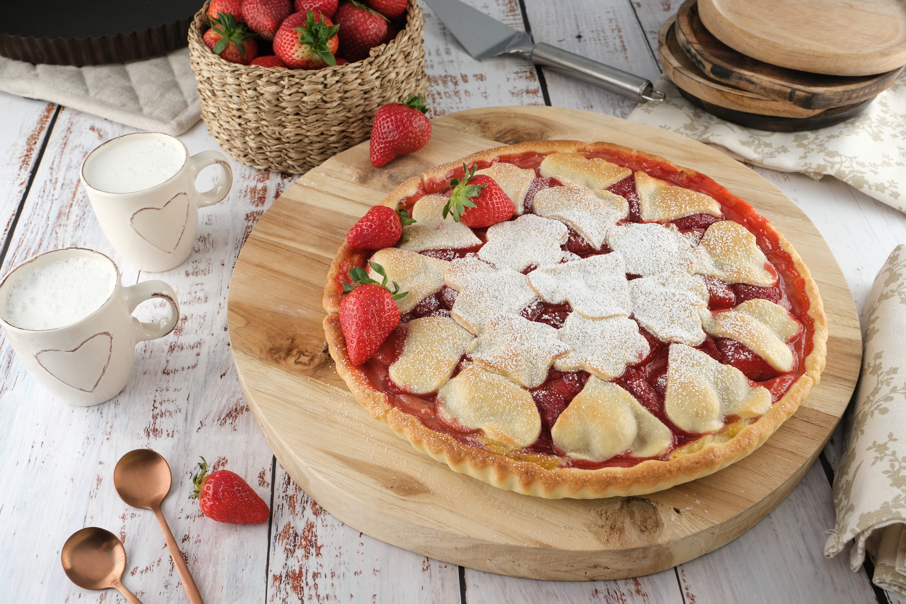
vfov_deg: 36.9
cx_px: 453
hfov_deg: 53.1
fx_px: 906
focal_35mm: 36
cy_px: 302
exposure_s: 1/250
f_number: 8
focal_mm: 24.2
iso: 800
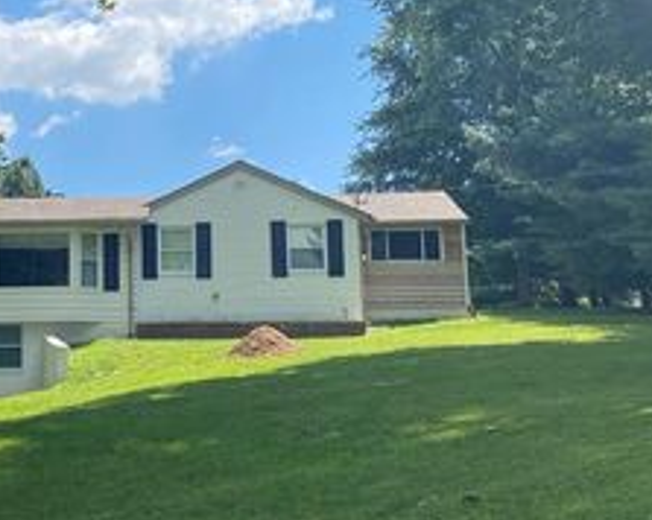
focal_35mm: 57
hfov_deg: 32.1
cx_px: 120
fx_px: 1099
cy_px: 238
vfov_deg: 26.6
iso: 32
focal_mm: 4.25
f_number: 1.8
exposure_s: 1/1808
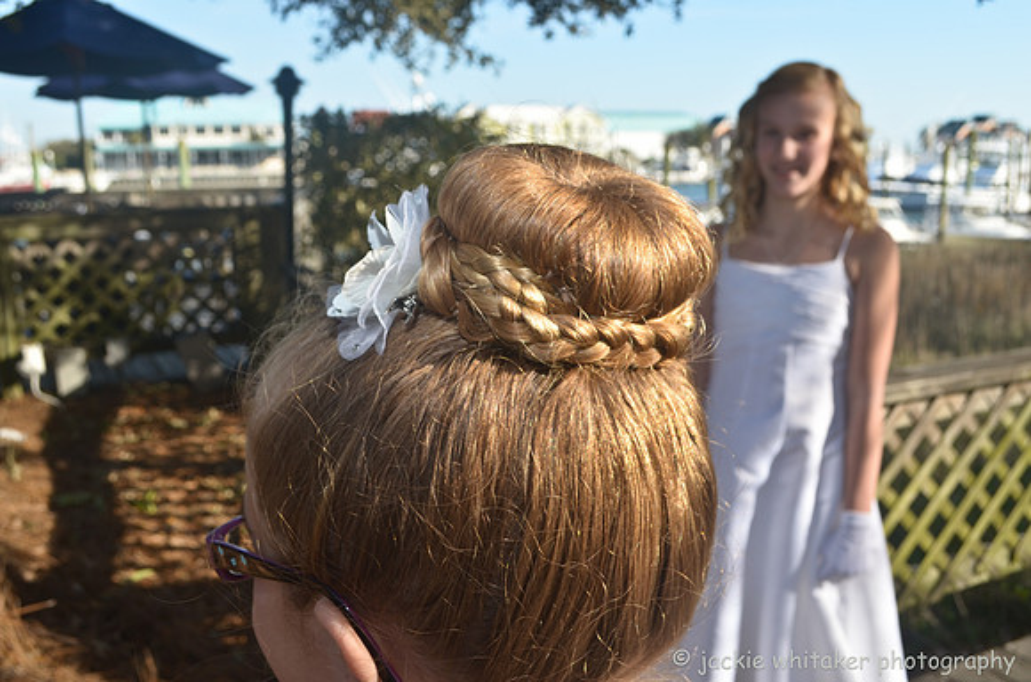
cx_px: 516
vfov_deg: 36.7
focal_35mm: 36
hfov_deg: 53.2
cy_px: 341
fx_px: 1029
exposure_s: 1/200
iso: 200
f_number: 9
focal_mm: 24
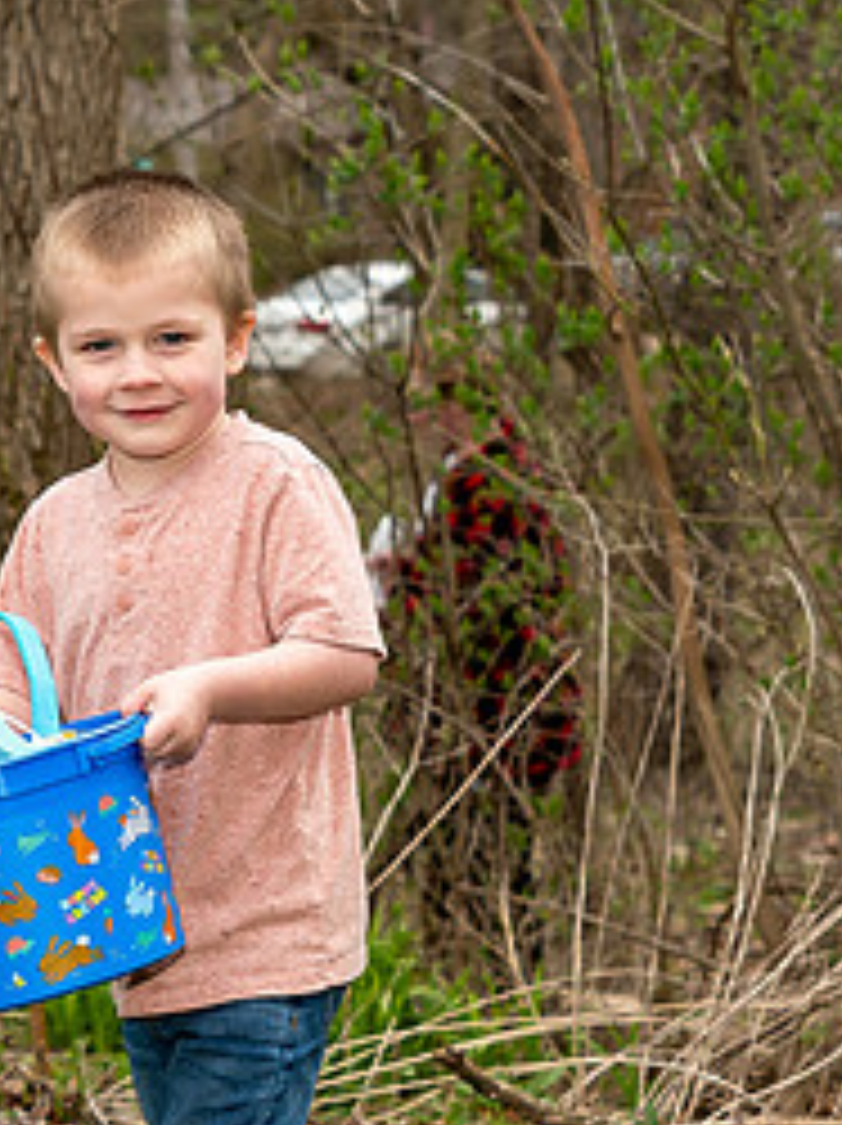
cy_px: 720
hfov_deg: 8.2
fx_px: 5880
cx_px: 109
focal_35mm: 181
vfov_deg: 10.9
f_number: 4
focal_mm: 42
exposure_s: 1/200
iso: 125
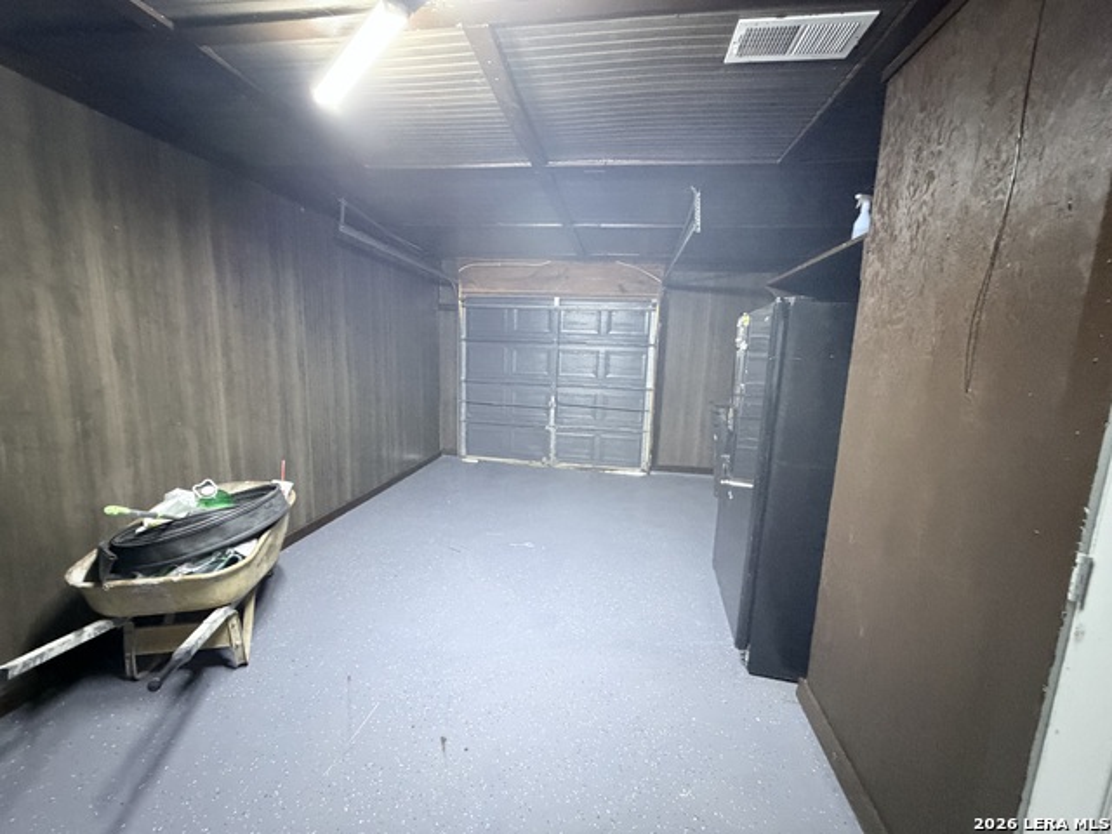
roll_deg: -2.6
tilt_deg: -7.8
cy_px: 417
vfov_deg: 85.7
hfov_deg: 102.1
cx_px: 556
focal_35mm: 14
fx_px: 450
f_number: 2.2
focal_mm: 2.22
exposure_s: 1/40
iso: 1000
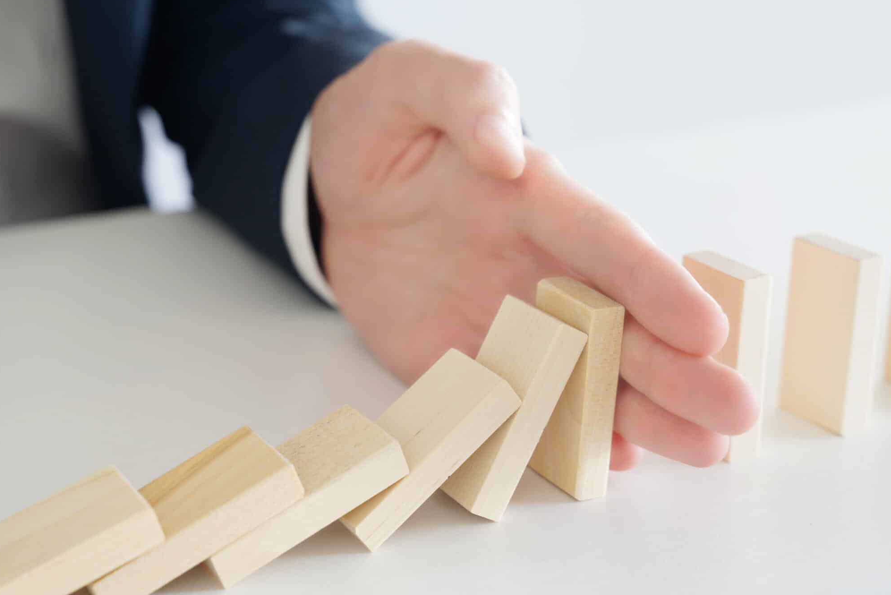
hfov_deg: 31.8
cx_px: 380
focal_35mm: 63
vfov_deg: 21.6
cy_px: 283
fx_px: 1560
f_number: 5
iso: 200
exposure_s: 1/8
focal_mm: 49
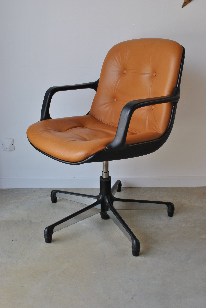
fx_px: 334
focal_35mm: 39
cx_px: 103
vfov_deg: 49.5
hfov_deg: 34.3
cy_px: 154
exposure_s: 1/10
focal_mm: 26
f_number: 11
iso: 100
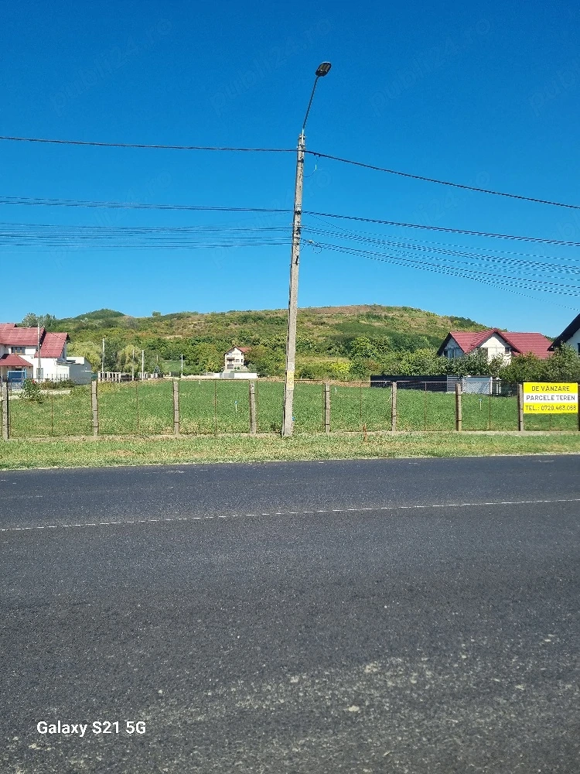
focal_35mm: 26
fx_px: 581
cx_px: 290
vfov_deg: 67.3
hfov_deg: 53.1
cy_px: 387
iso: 50
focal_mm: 5.4
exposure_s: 1/2500
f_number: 1.8
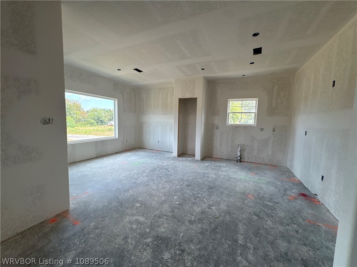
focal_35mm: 14
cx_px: 178
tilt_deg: -3.7
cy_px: 134
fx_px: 144
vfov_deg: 85.7
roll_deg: -2.0
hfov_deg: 102.1
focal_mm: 2.22
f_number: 2.2
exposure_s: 1/149
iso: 64
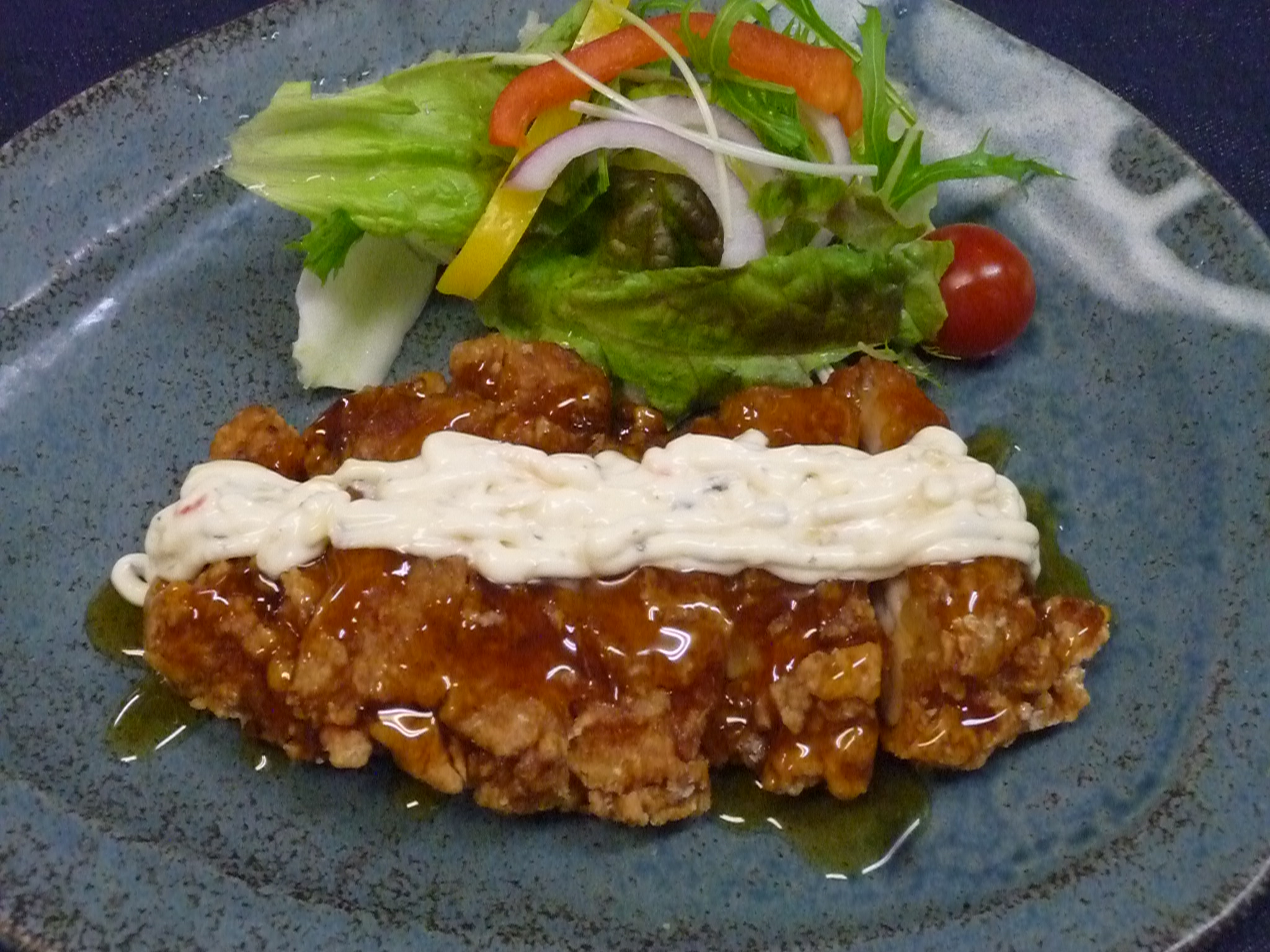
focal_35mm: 48
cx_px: 635
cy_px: 476
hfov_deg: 39.7
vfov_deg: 30.3
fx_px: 1761
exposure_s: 1/100
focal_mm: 8.6
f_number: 4.3
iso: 1600
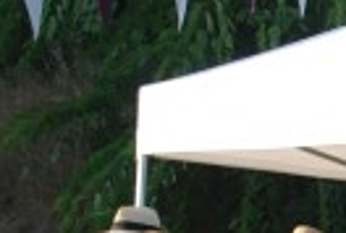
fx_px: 2102
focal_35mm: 218
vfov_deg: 6.3
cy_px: 336
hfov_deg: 9.0
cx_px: 626
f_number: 4.8
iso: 100
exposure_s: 1/160
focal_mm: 30
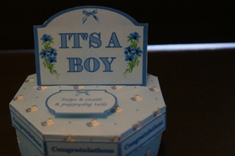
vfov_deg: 33.9
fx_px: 254
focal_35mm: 39
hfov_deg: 49.5
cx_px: 102
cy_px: 102
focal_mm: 16
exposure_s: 1/160
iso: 2500
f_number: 4
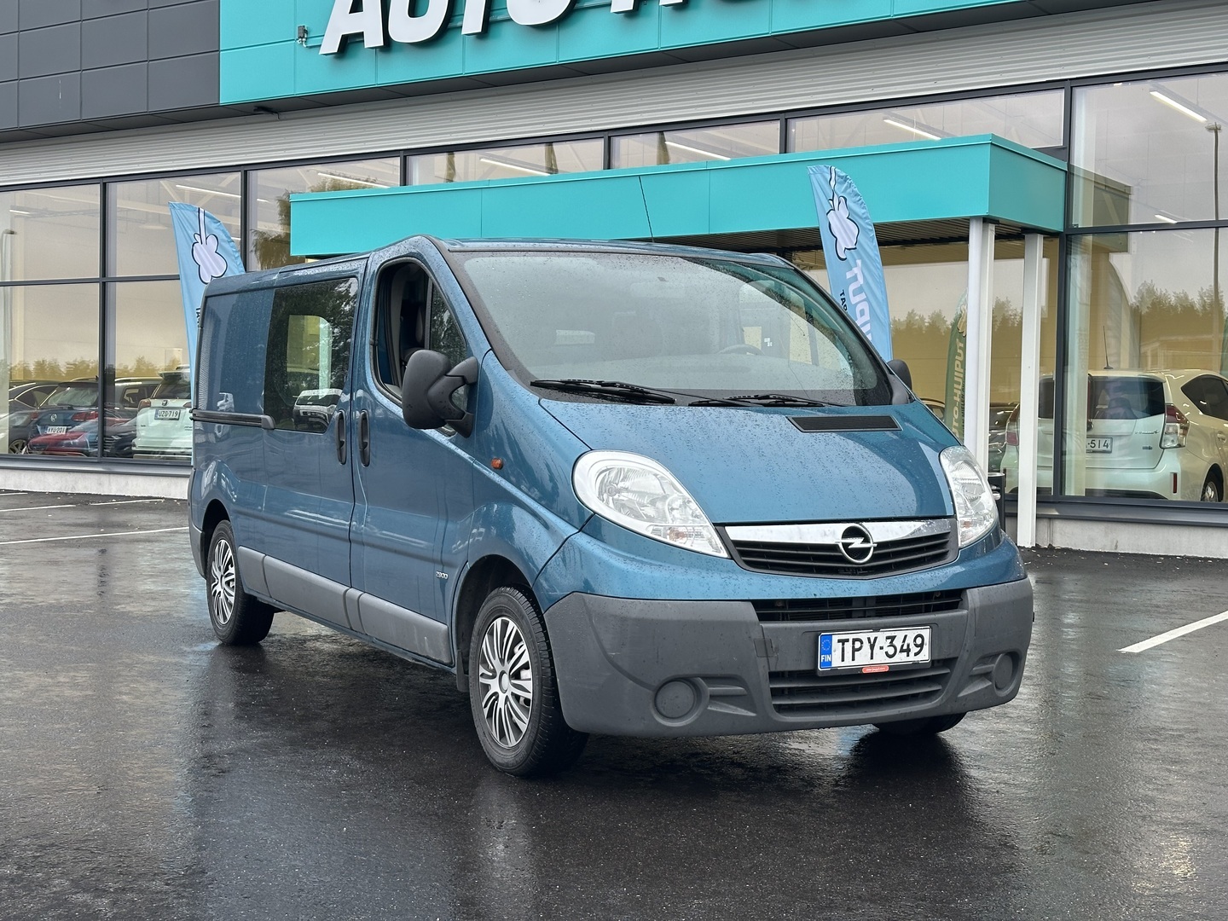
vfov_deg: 30.3
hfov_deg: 39.7
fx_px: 1703
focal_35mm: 48
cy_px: 460
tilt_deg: -0.8
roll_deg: -1.3
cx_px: 614
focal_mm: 6.86
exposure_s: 1/91
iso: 80
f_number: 1.78
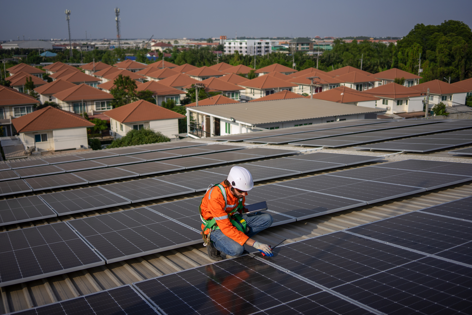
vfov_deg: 37.9
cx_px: 236
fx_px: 459
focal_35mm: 35
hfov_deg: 54.4
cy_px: 158
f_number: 2.8
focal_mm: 35
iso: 100
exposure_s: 1/3200
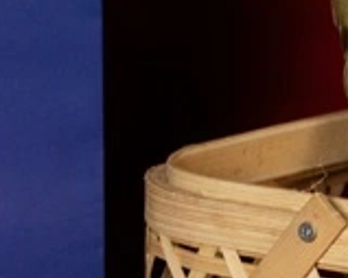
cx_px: -589
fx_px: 5908
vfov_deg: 2.7
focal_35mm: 574
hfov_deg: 3.3
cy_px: 219
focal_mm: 90
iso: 400
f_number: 8
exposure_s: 1/60
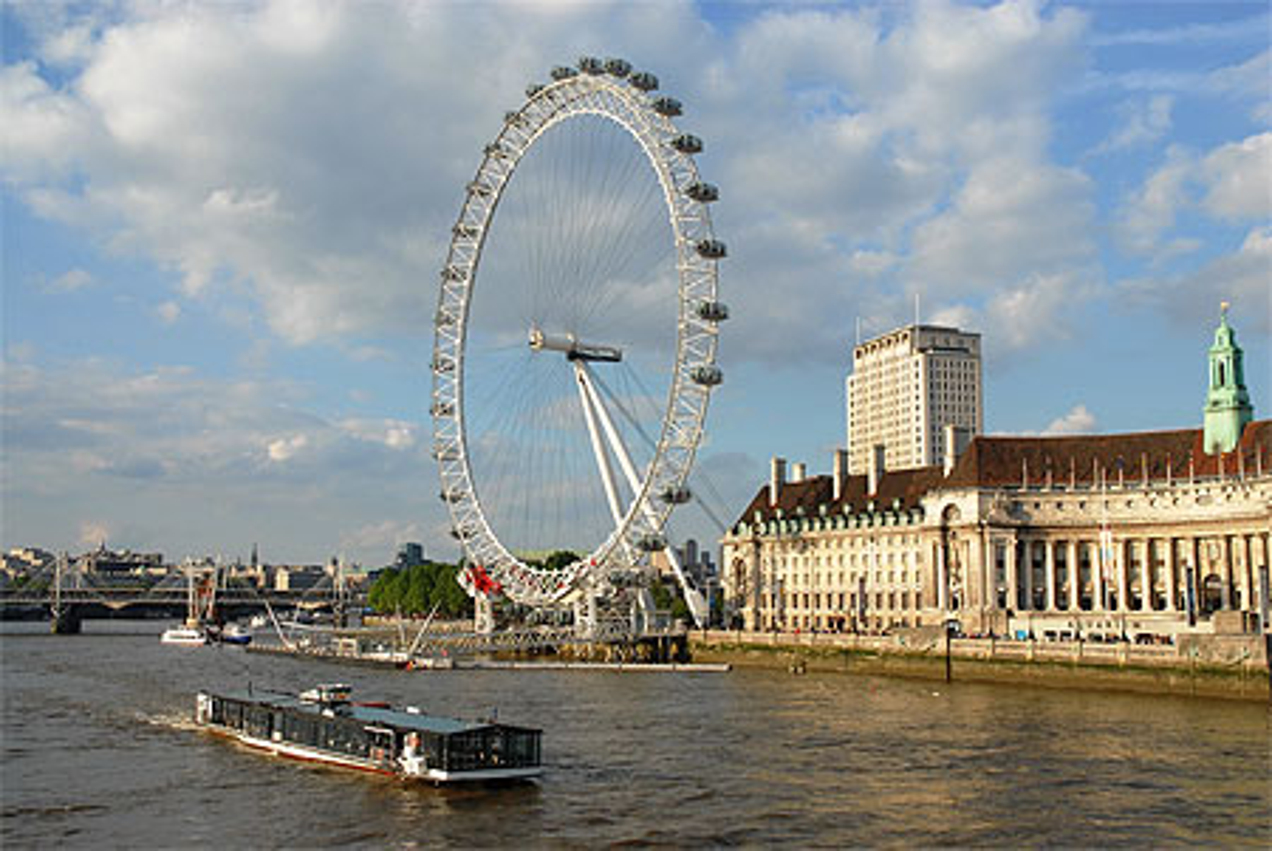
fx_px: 1326
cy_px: 426
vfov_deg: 35.6
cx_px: 636
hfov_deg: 51.2
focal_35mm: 38
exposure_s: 1/200
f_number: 7.1
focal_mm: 25
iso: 100
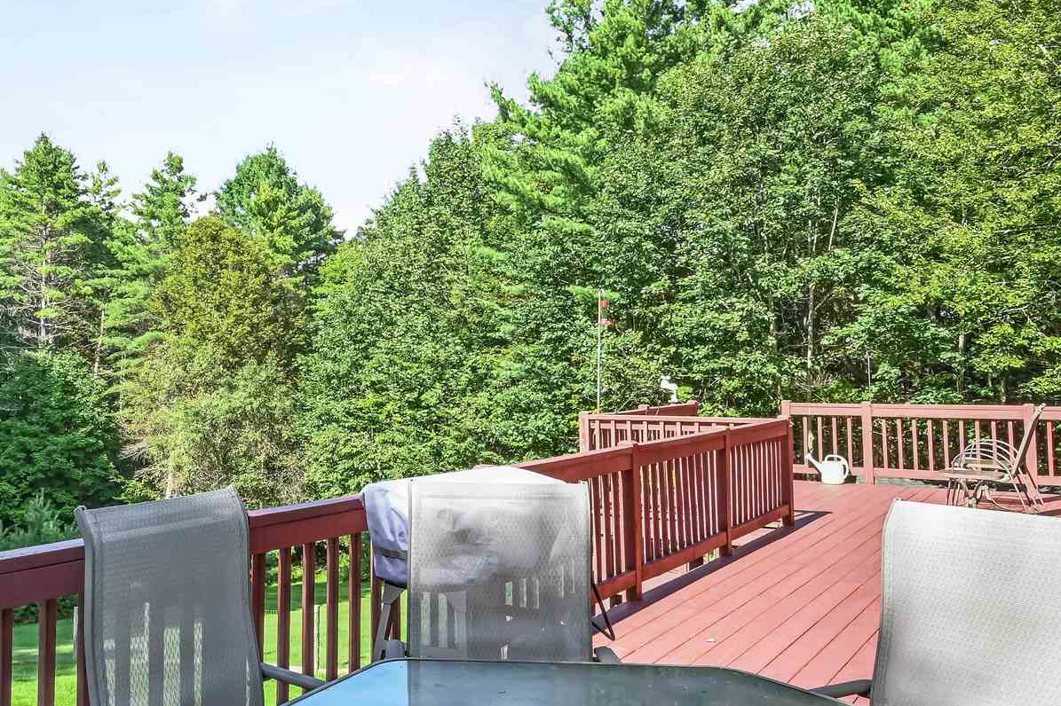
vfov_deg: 36.8
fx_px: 1061
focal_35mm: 36
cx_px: 284
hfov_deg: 51.2
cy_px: 300
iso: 125
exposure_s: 1/20
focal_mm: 14
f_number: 14
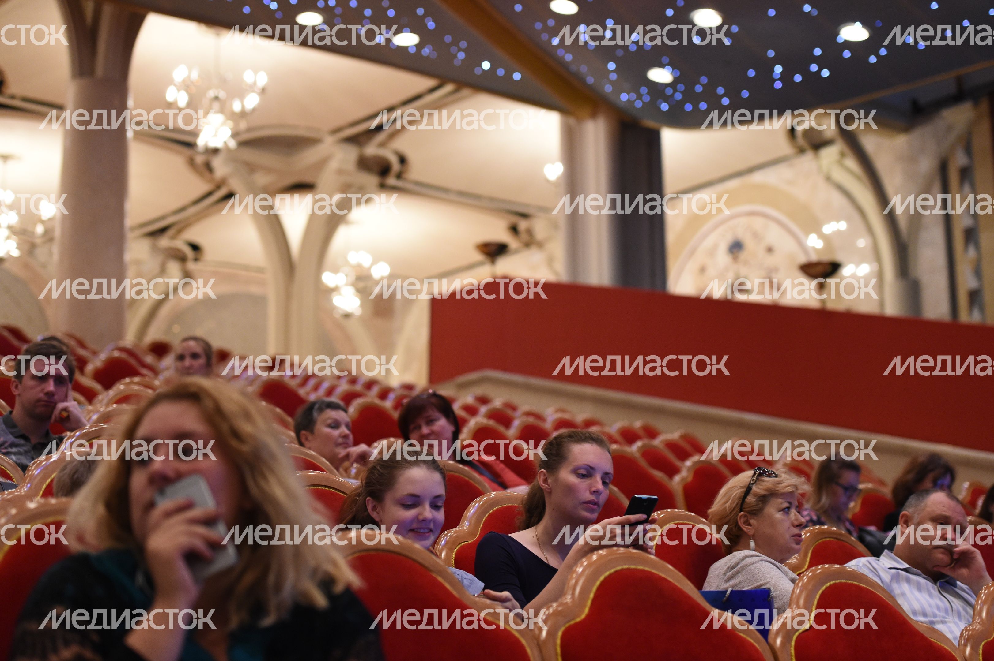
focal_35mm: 70
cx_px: 497
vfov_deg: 19.4
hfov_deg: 28.9
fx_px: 1932
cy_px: 330
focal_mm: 70
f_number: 3.2
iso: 4000
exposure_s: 1/80
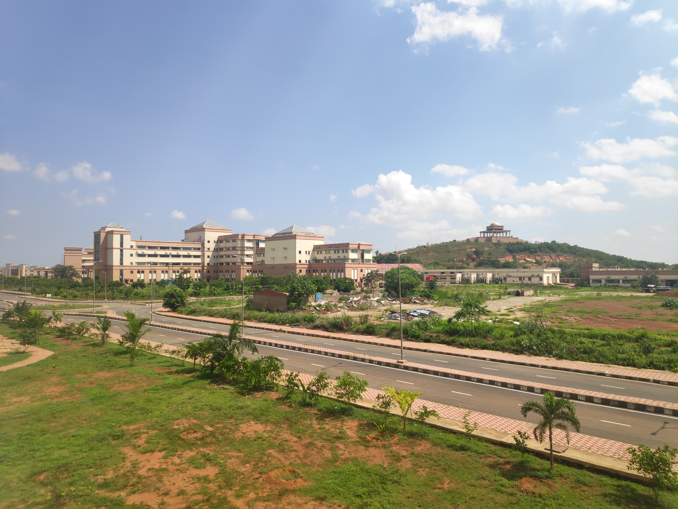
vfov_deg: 66.0
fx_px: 392
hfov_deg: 81.7
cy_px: 254
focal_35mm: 20
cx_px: 339
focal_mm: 3.94
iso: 100
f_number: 1.9
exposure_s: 1/1899
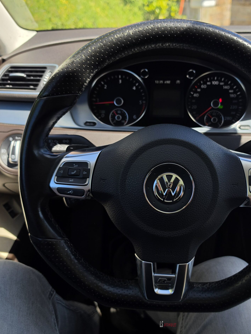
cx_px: 150
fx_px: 300
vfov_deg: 58.3
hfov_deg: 45.2
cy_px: 168
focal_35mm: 31
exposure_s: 1/2579
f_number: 1.4
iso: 64
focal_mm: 6.5
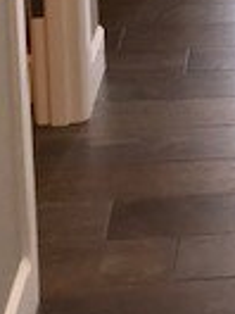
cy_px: -264
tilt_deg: -8.5
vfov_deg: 13.0
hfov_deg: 10.3
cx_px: 413
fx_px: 1231
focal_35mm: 136
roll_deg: +0.9
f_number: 1.8
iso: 32
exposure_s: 1/30
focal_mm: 3.99
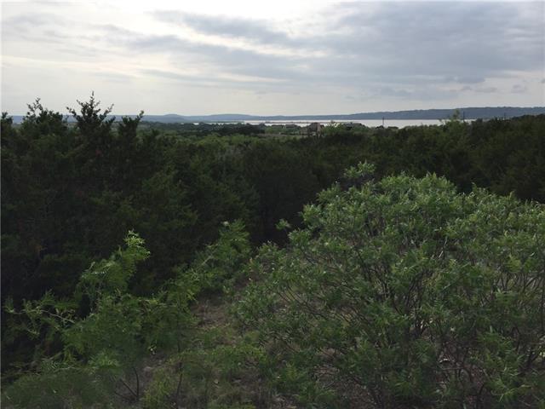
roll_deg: -0.1
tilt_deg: -10.5
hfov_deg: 61.7
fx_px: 457
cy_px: 204
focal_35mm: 29
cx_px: 272
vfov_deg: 48.2
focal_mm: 4.15
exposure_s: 1/1582
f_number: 2.2
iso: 32
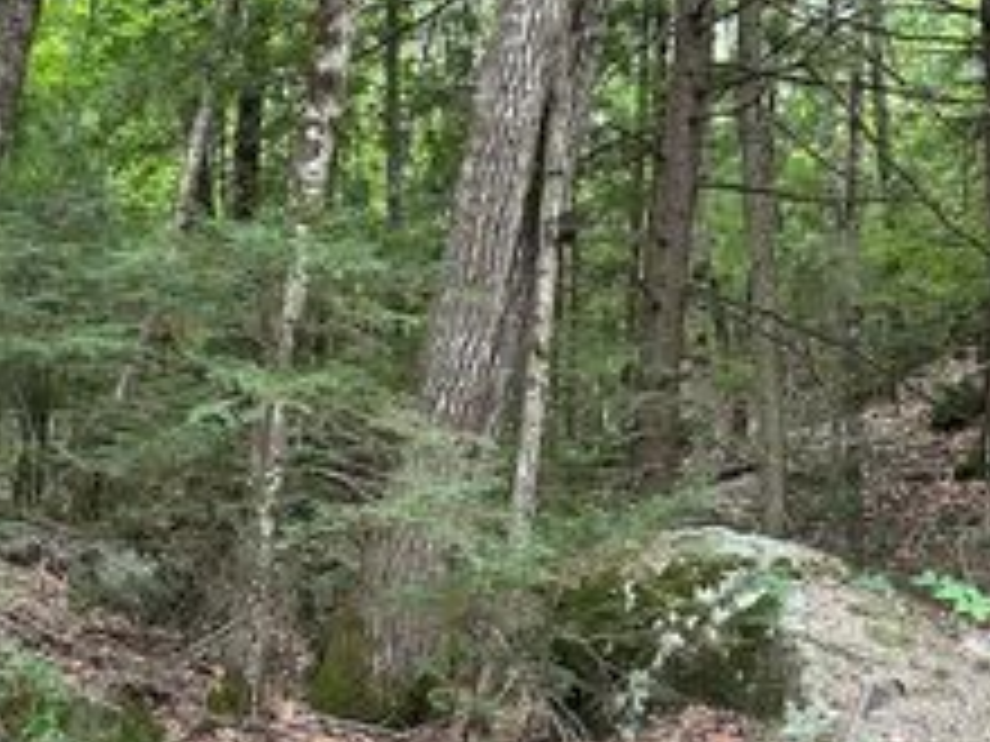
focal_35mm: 51
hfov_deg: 37.3
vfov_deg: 28.3
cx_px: 389
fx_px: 1459
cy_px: 524
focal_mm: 5.7
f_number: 1.5
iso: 100
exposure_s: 1/121
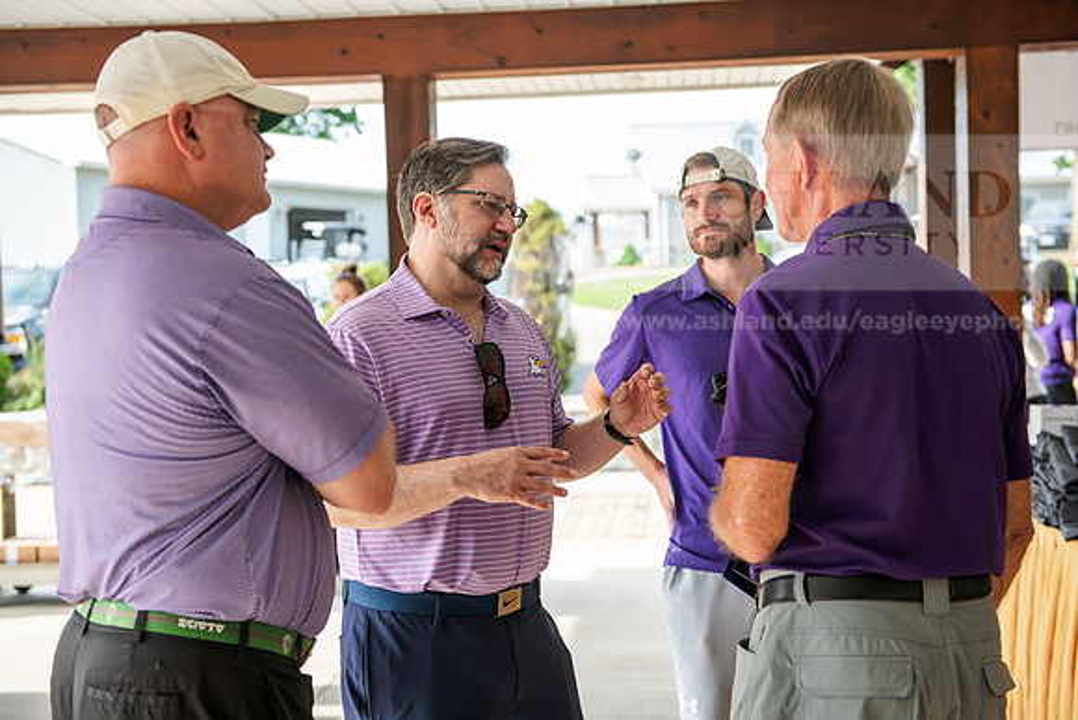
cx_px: 539
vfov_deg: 26.0
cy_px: 360
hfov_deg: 38.2
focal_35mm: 52
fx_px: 1557
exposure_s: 1/400
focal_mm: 52
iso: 320
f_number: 3.5
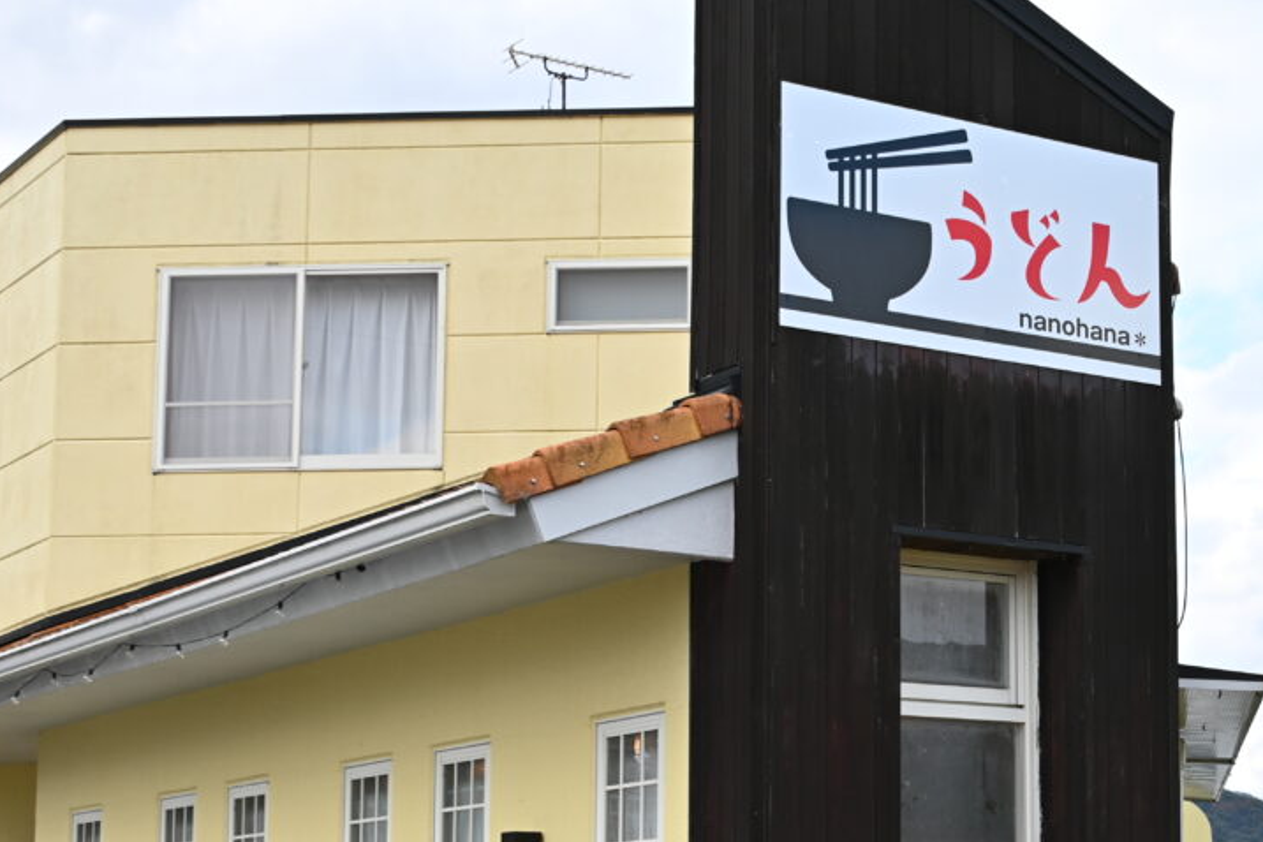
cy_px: 621
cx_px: 1053
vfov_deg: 18.1
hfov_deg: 26.4
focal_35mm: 75
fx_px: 2631
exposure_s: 1/200
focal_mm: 28
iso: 100
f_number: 5.6
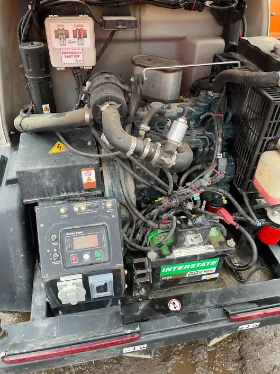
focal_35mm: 27
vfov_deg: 65.3
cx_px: 135
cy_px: 184
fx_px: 291
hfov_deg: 51.3
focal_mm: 4.2
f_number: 1.6
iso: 250
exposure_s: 1/60
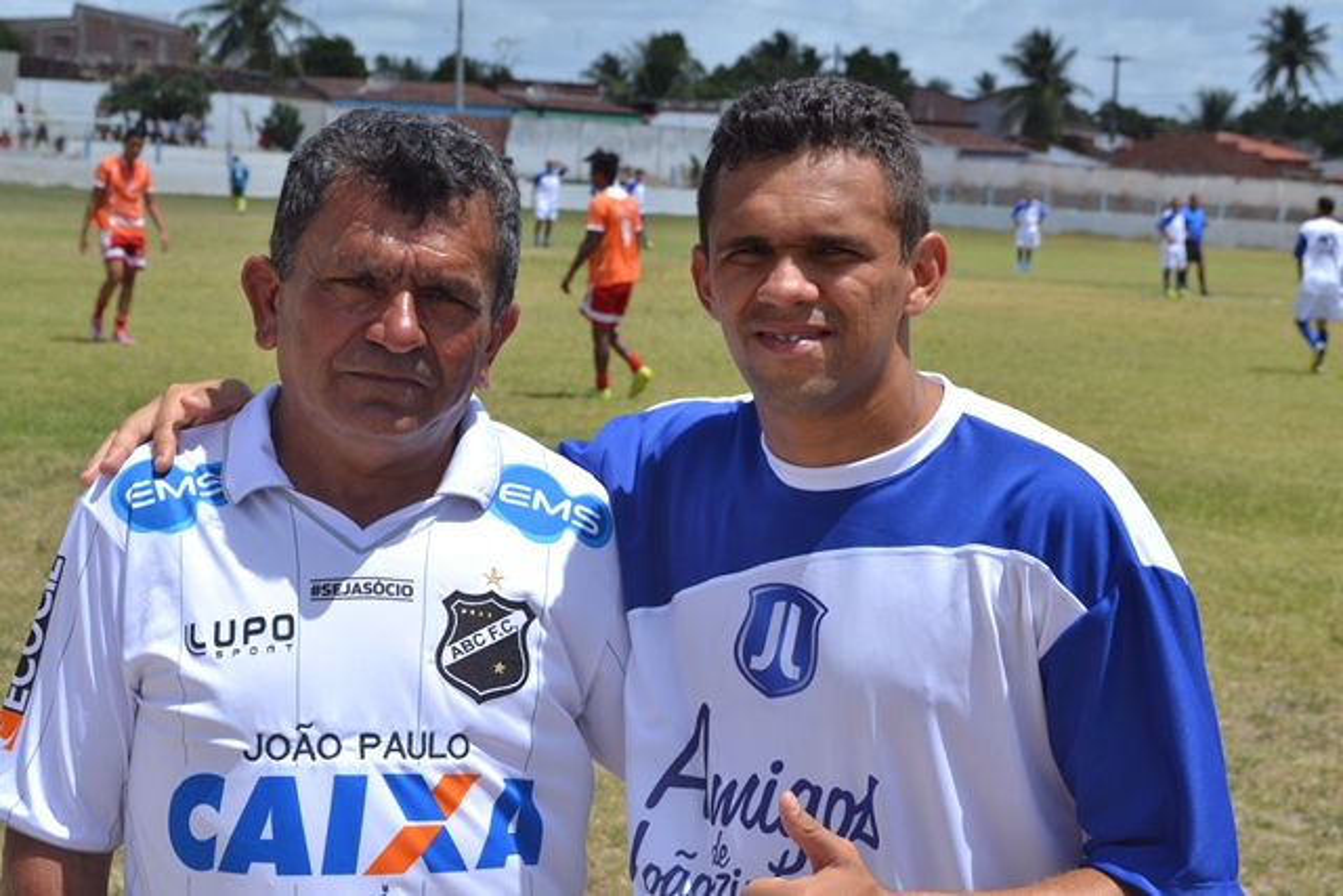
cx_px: 672
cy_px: 448
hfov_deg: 30.5
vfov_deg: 20.6
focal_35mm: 66
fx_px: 2463
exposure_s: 1/320
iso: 100
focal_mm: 44
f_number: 9
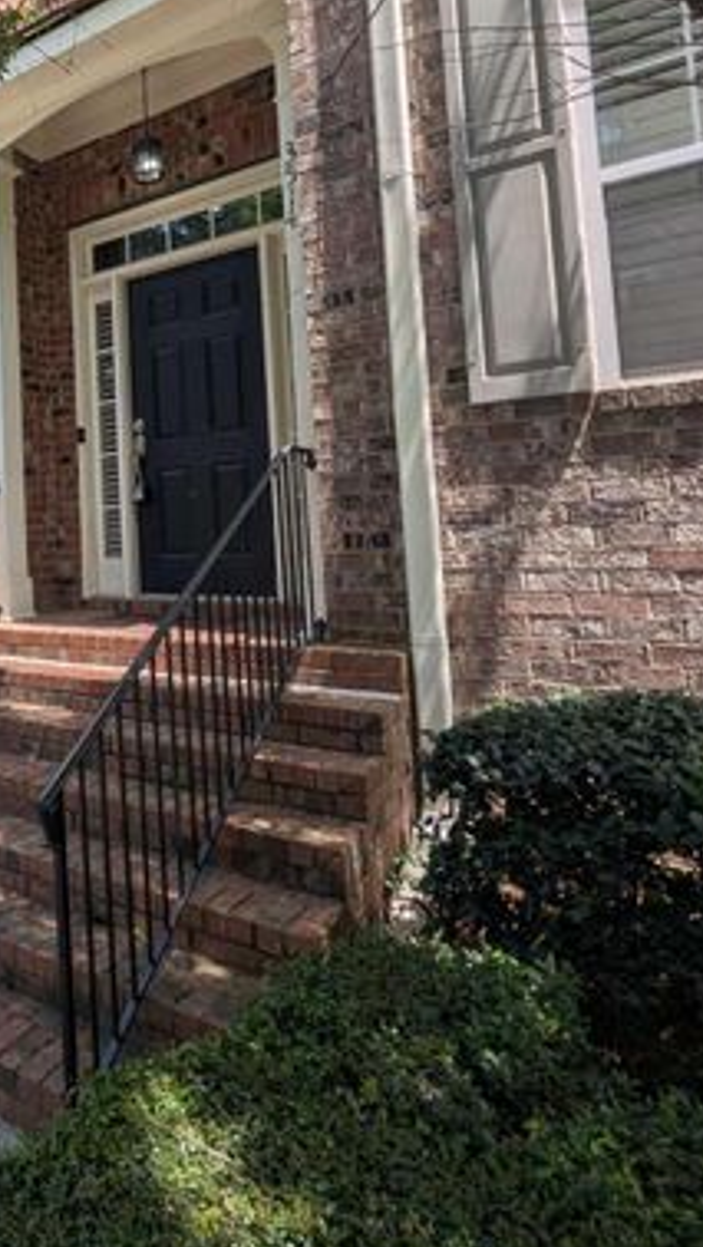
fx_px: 761
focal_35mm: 23
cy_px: 485
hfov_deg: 40.7
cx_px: -56
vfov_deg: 77.6
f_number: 1.7
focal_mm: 2.02
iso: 50
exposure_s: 1/1541
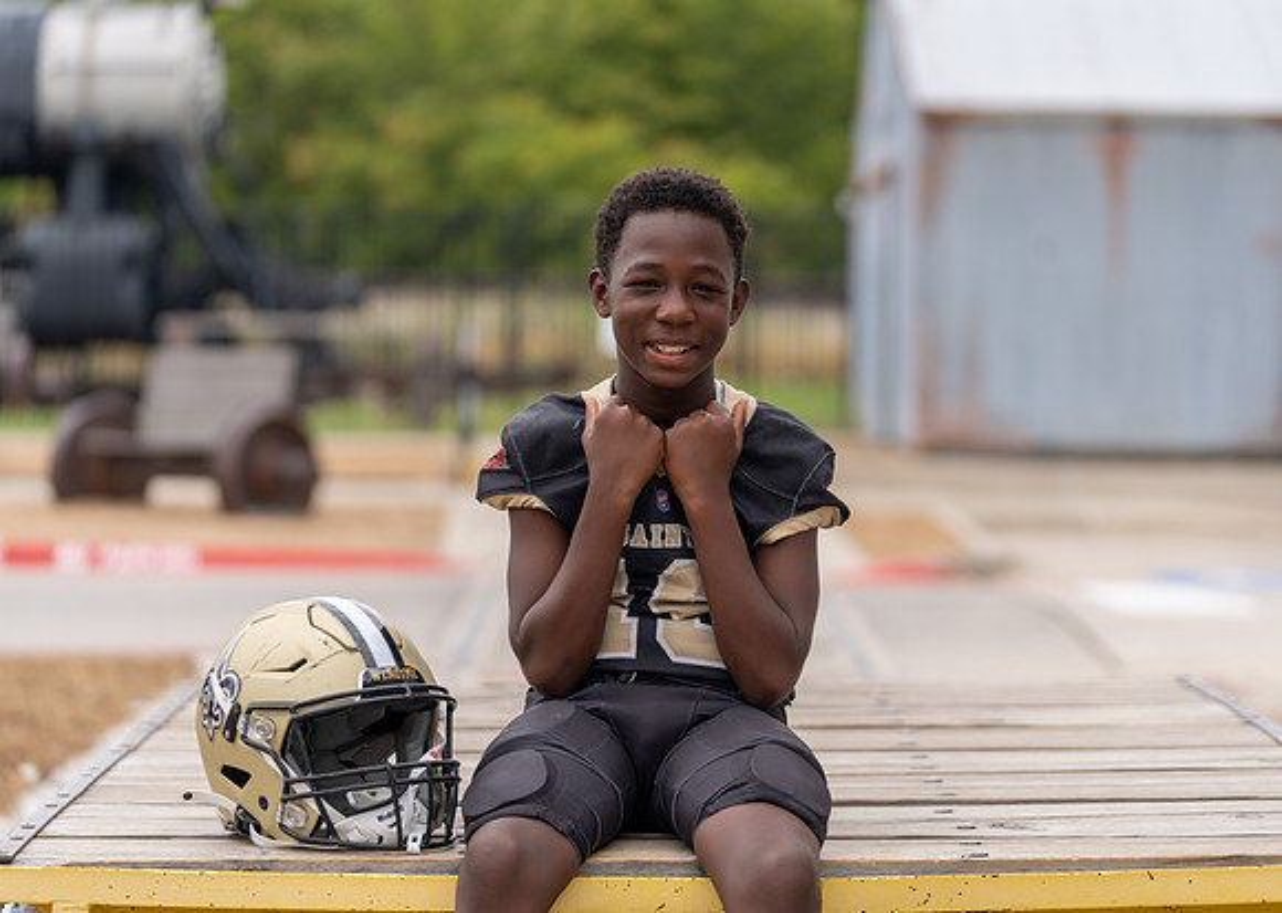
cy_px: 456
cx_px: 688
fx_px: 4124
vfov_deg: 12.6
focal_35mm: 113
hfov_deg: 17.7
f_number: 2.8
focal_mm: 105
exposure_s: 1/320
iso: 160
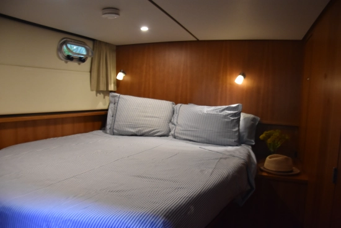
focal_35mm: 27
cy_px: 114
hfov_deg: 67.4
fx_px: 256
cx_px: 170
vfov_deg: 48.0
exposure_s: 1/60
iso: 2000
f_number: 4
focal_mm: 18
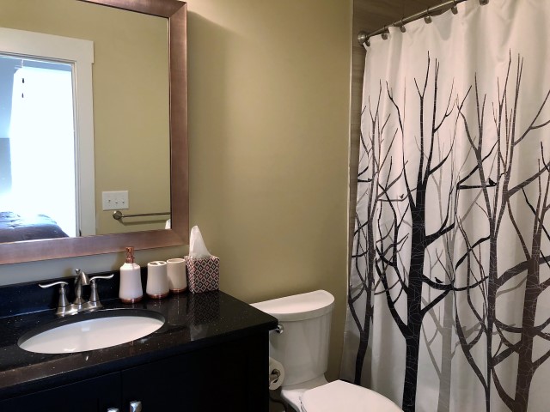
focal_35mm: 29
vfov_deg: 48.2
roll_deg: +0.9
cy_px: 206
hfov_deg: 61.7
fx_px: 461
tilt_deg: -6.3
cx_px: 275
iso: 80
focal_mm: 3.99
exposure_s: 1/15
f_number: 1.8
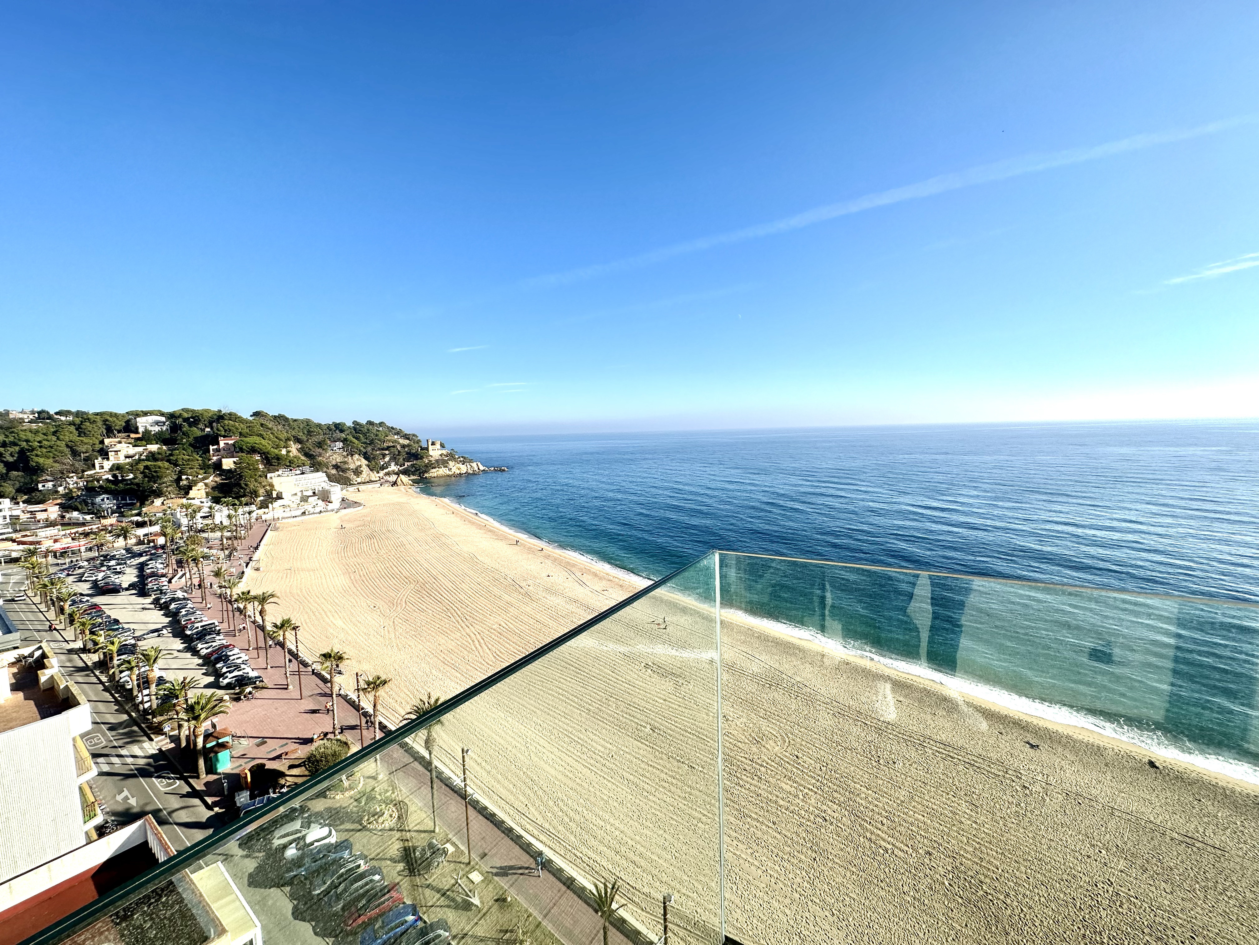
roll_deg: +1.7
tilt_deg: -6.1
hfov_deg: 102.1
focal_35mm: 14
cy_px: 472
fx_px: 509
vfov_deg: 85.7
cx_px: 630
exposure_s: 1/2506
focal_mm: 2.22
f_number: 2.2
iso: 50
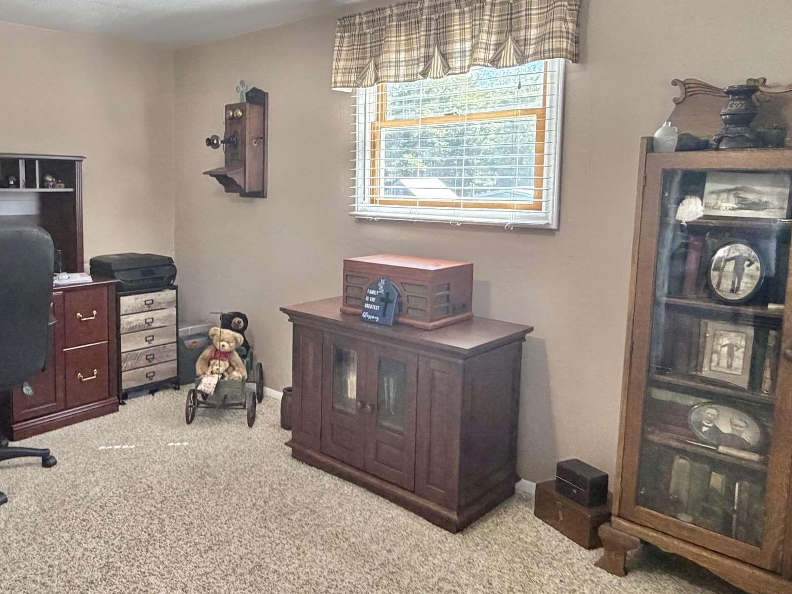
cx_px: 246
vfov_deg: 49.5
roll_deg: +1.3
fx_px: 641
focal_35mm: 28
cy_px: 240
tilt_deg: -5.1
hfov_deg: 61.4
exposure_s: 1/120
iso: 320
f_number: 2.2
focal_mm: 2.22
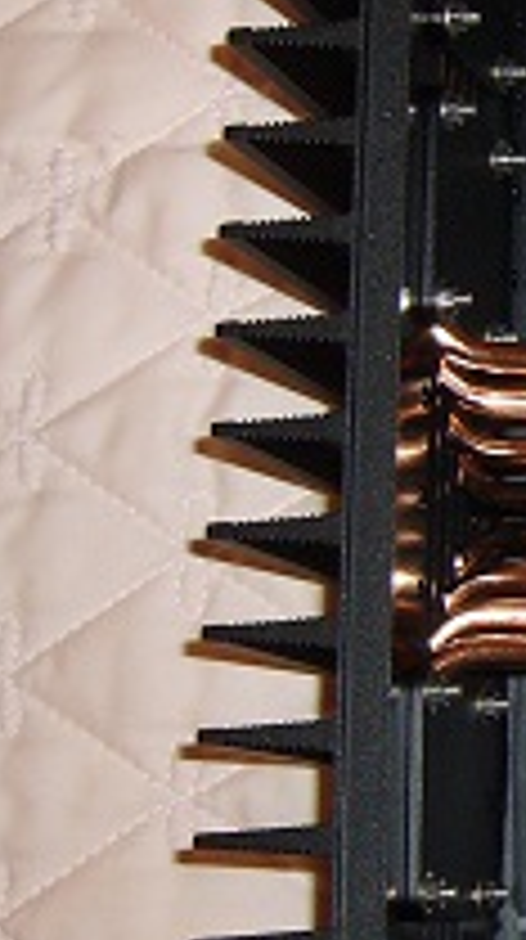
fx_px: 2912
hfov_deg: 9.1
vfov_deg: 18.3
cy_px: 306
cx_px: 1322
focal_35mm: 117
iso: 100
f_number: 2.8
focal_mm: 5.8
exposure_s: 1/30
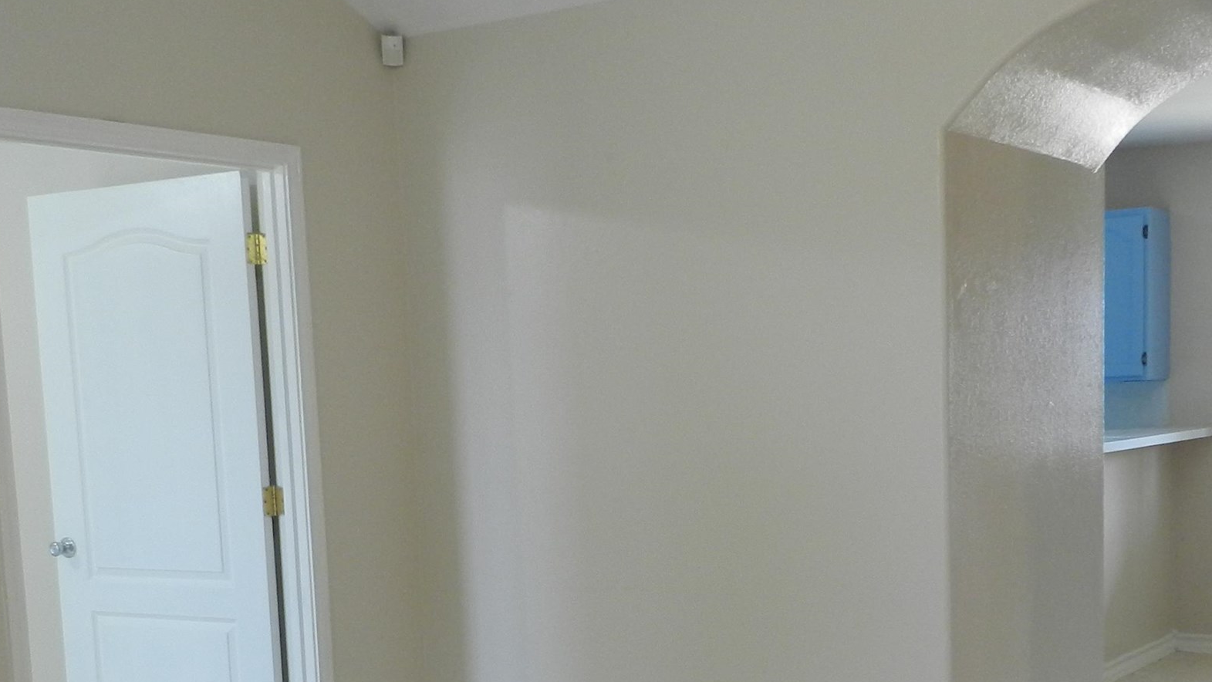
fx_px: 1575
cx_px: 683
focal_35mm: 49
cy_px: 582
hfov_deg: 42.0
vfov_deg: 23.9
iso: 180
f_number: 3.4
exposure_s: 1/30
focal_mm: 4
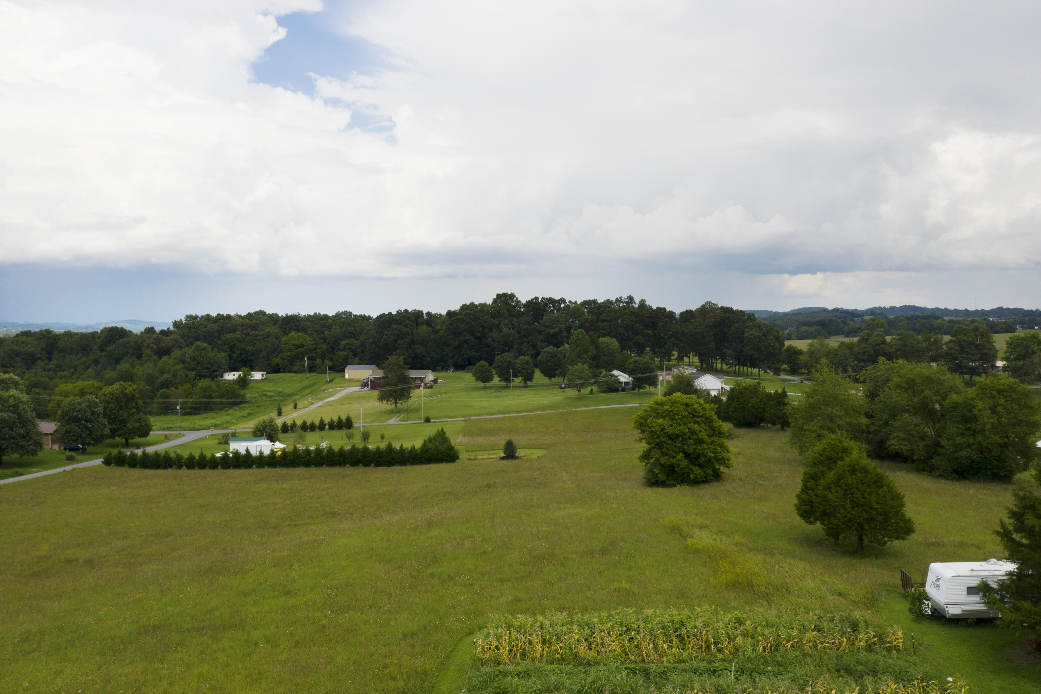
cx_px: 520
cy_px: 347
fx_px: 809
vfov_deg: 46.4
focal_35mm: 28
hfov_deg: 65.5
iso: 100
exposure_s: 1/640
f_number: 6.3
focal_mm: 10.26
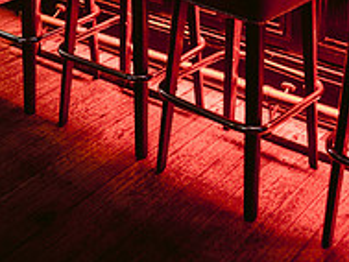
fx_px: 807
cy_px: -146
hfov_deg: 24.4
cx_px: 187
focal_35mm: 80
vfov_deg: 16.6
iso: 3200
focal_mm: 35
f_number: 1.8
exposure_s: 1/60
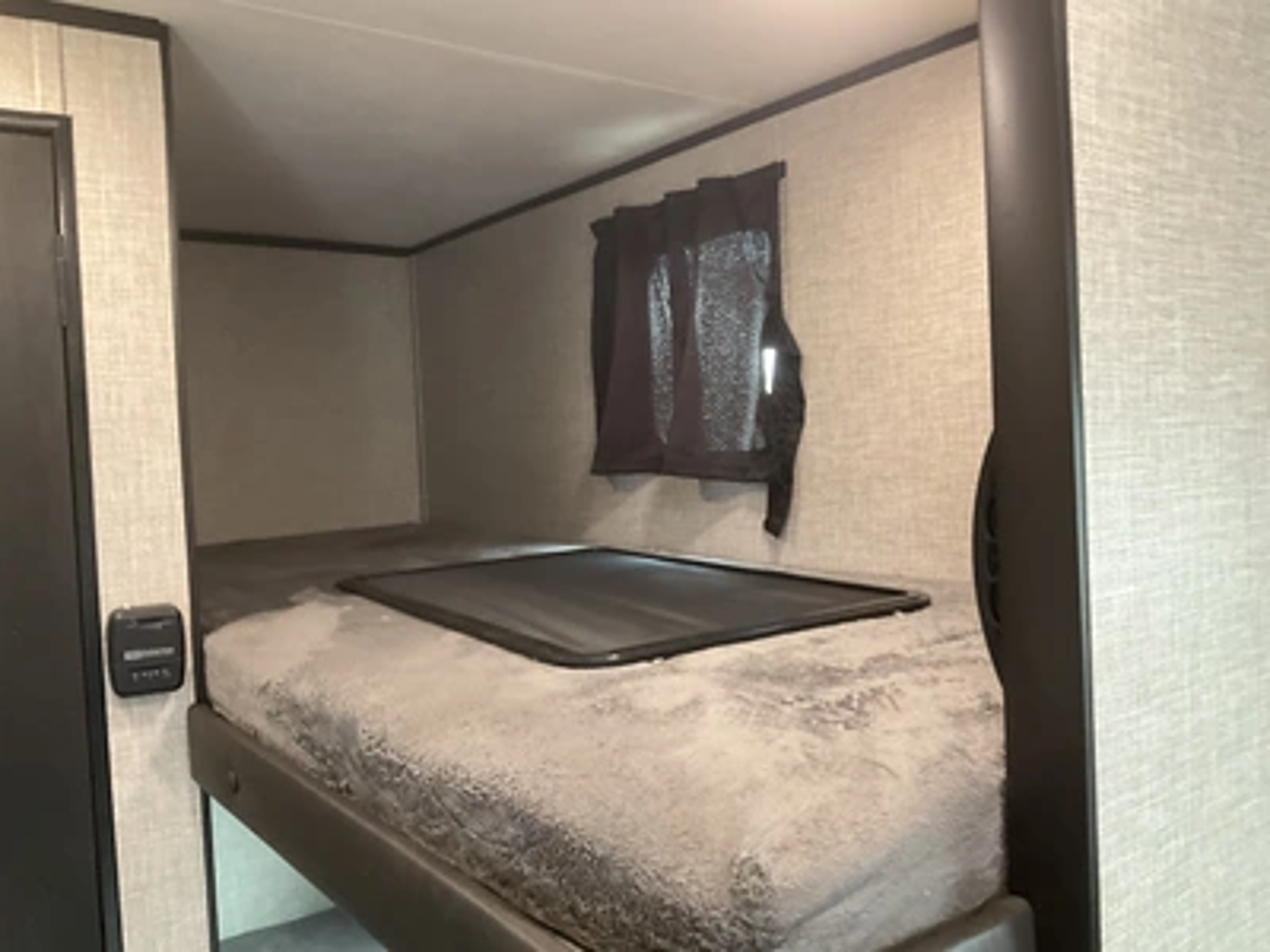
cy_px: 476
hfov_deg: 61.7
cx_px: 635
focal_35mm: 29
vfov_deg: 48.2
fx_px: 1064
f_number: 1.8
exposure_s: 1/60
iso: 200
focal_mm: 3
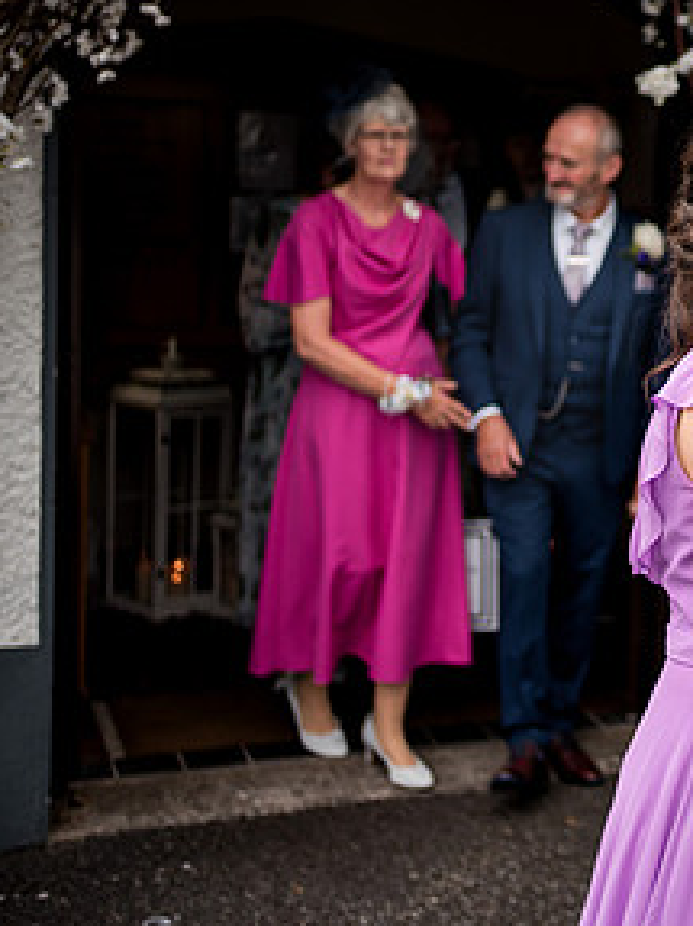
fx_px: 1816
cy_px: 357
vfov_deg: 28.5
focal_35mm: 68
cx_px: 906
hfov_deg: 19.8
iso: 100
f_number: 1.8
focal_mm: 35
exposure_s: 1/1600
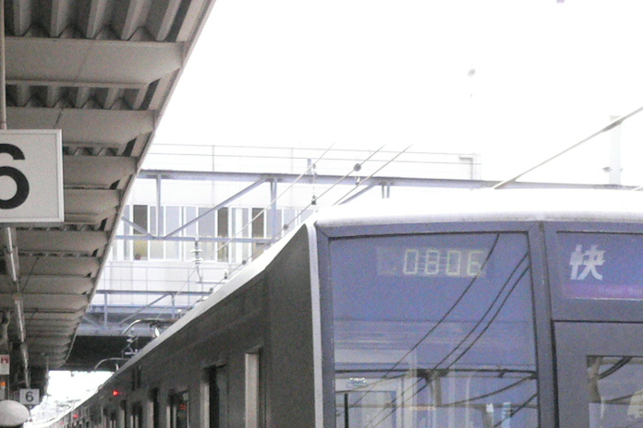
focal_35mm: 98
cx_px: 332
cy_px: 550
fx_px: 1750
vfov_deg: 13.5
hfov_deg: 20.8
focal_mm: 6.8
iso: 400
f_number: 3.1
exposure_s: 1/800
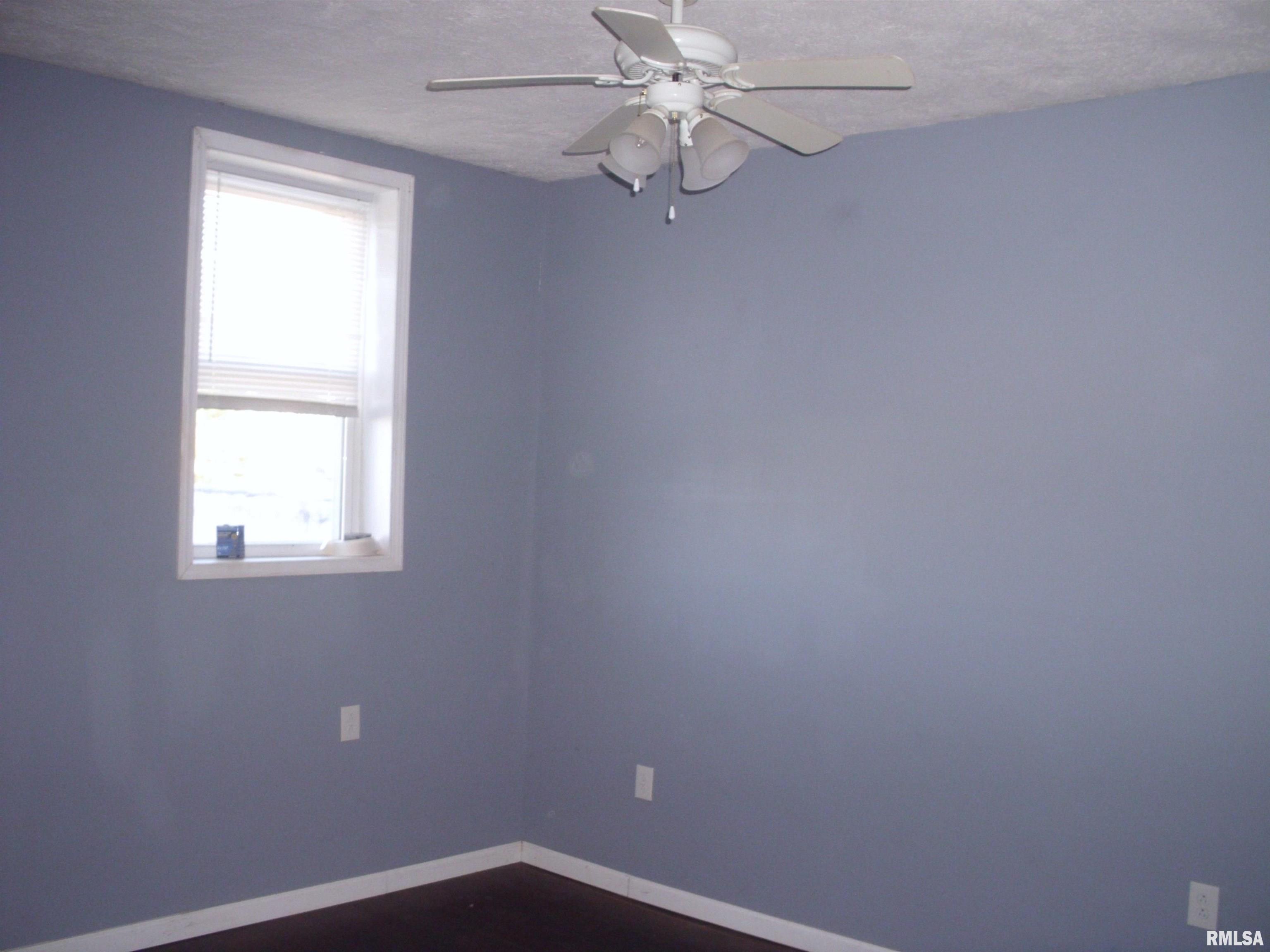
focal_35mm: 38
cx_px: 635
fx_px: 1394
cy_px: 476
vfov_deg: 37.7
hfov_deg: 49.0
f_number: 2.9
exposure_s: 1/60
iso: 400
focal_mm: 6.3
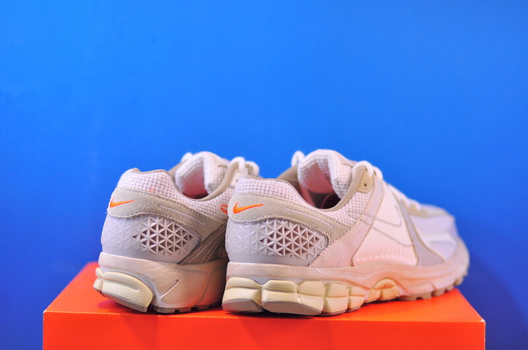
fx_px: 1098
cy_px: 175
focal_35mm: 75
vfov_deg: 18.1
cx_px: 264
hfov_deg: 27.0
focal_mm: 50
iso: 250
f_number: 2
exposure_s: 1/320
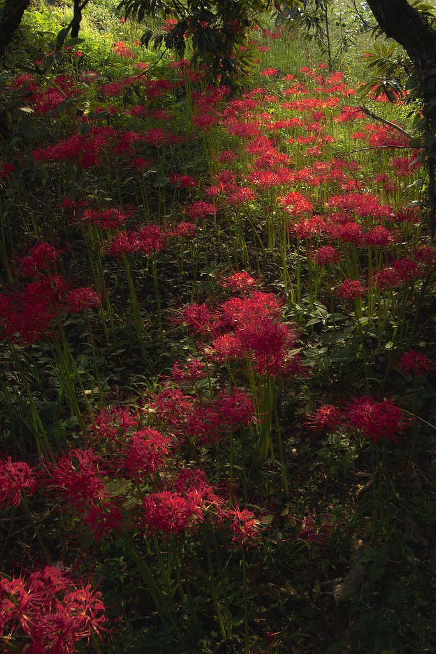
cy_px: 327
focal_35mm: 36
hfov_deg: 36.9
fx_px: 654
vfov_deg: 53.1
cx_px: 218
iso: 100
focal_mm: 21
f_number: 11
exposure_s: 1/8
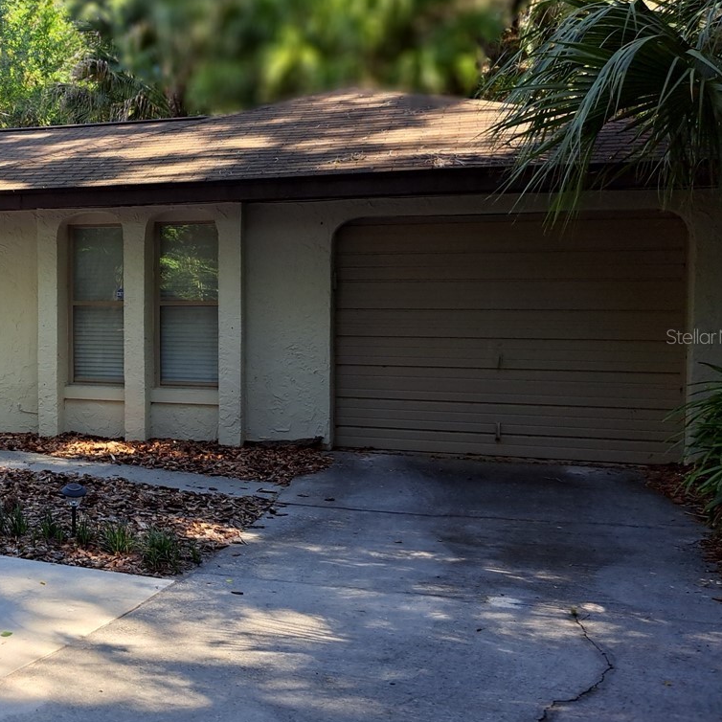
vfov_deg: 37.5
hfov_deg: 34.0
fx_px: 1062
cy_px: 336
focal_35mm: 45
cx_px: -10
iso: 50
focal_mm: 5.23
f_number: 1.8
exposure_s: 1/221
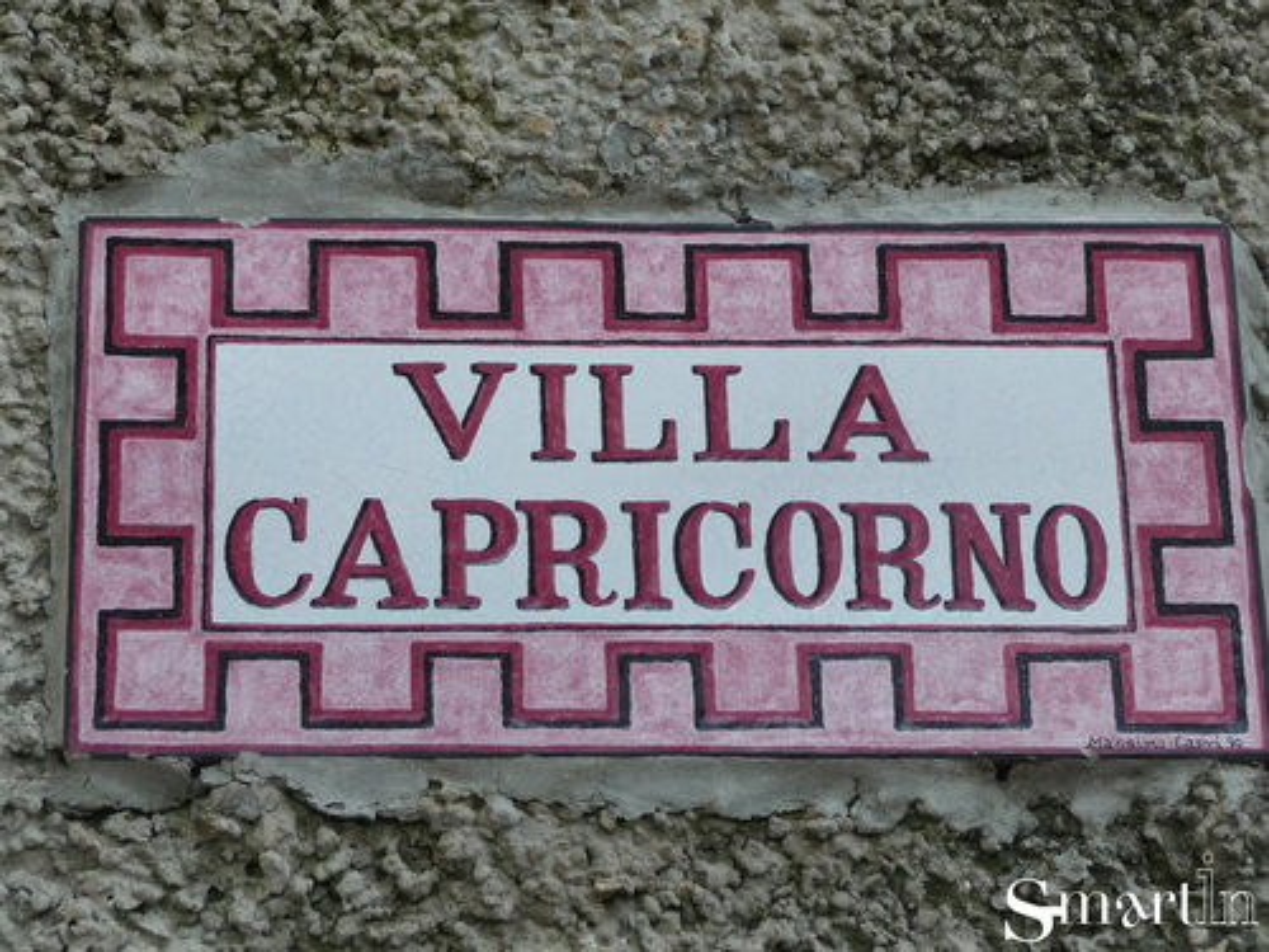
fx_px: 3849
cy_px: 476
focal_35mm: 105
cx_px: 634
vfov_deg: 14.1
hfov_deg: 18.7
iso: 100
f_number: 4.6
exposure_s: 1/100
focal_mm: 13.1
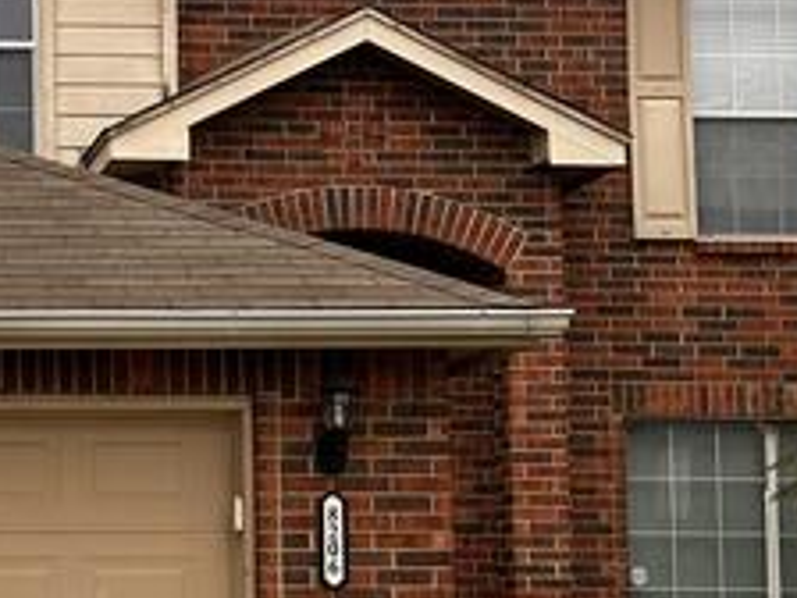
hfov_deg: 14.1
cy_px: 320
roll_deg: +0.9
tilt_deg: +5.6
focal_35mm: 137
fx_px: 3154
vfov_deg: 10.8
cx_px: -75
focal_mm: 6.86
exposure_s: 1/198
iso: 50
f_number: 1.78
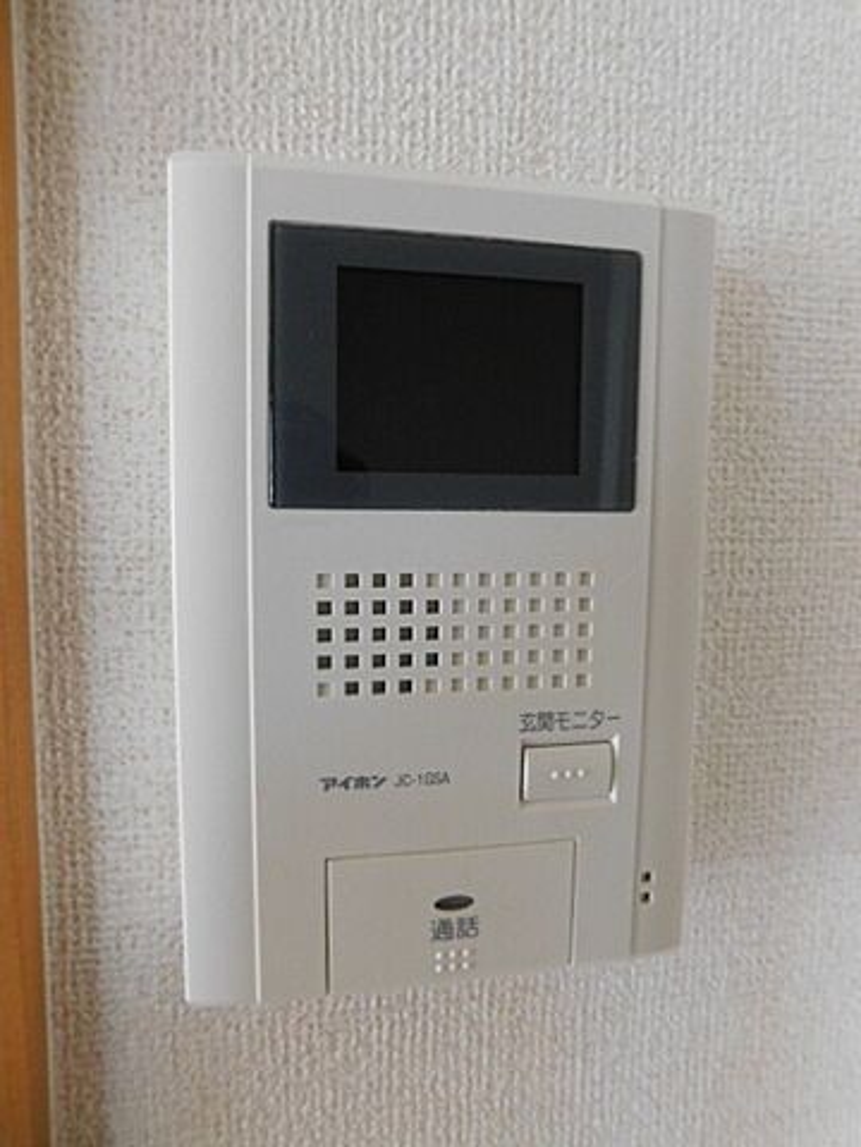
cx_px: 430
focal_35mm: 23
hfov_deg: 58.9
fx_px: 763
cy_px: 574
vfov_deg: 73.9
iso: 280
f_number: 3
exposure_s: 1/30
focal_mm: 4
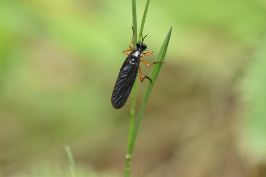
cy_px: 88
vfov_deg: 3.1
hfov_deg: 4.6
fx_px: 3325
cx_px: 133
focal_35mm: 450
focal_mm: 300
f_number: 18
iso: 1600
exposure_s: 1/160
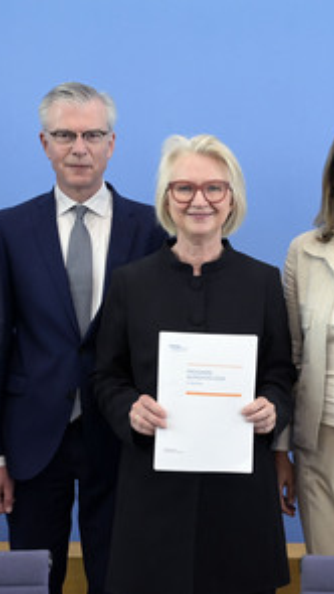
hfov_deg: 21.4
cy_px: 298
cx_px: 196
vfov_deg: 37.2
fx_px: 881
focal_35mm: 56
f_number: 6.3
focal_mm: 35
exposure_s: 1/400
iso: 3200
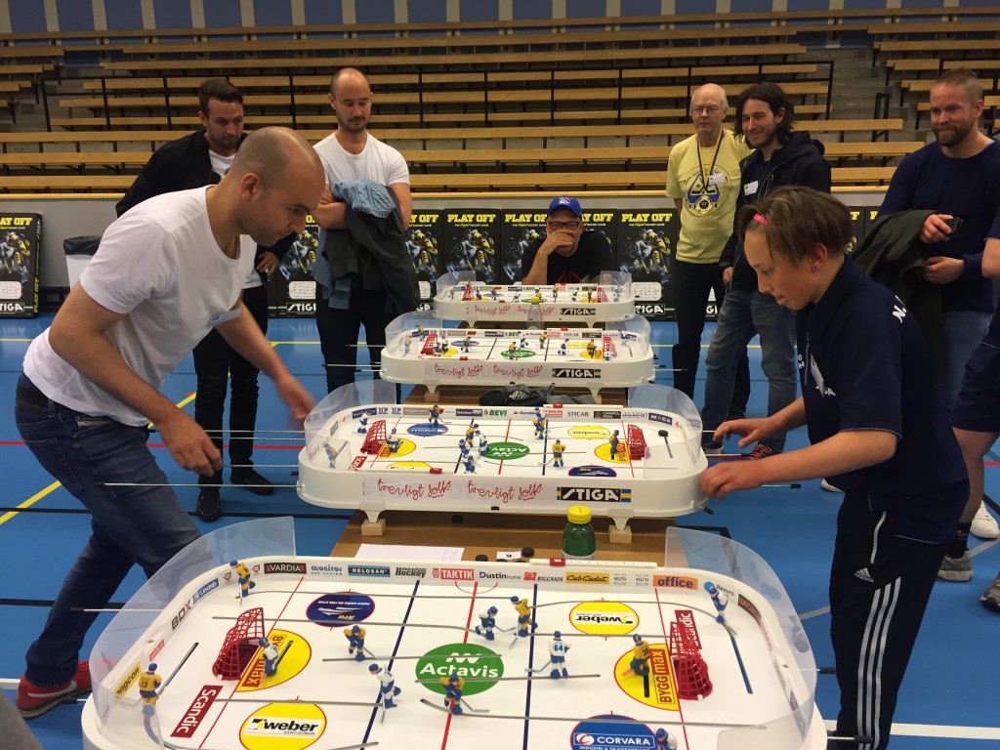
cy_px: 375
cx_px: 500
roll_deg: +1.3
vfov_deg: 48.2
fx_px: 838
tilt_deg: -16.2
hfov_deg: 61.7
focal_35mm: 29
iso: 50
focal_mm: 4.15
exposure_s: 1/33
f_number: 2.2
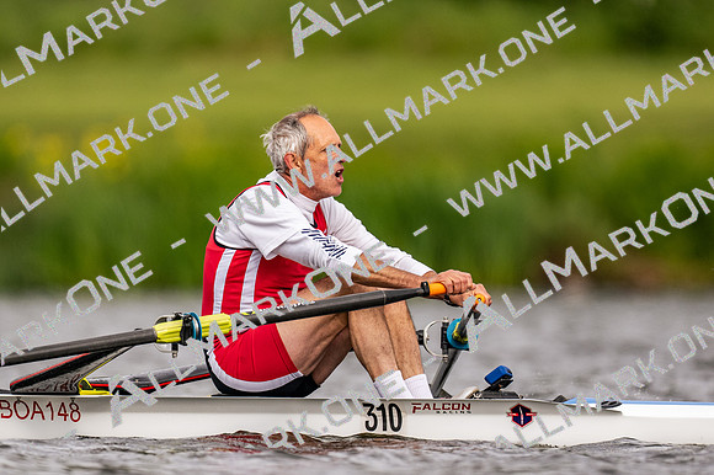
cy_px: 238
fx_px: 17839
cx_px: 357
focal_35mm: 900
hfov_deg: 2.3
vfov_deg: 1.5
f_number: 4
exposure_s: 1/2500
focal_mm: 600
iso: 450
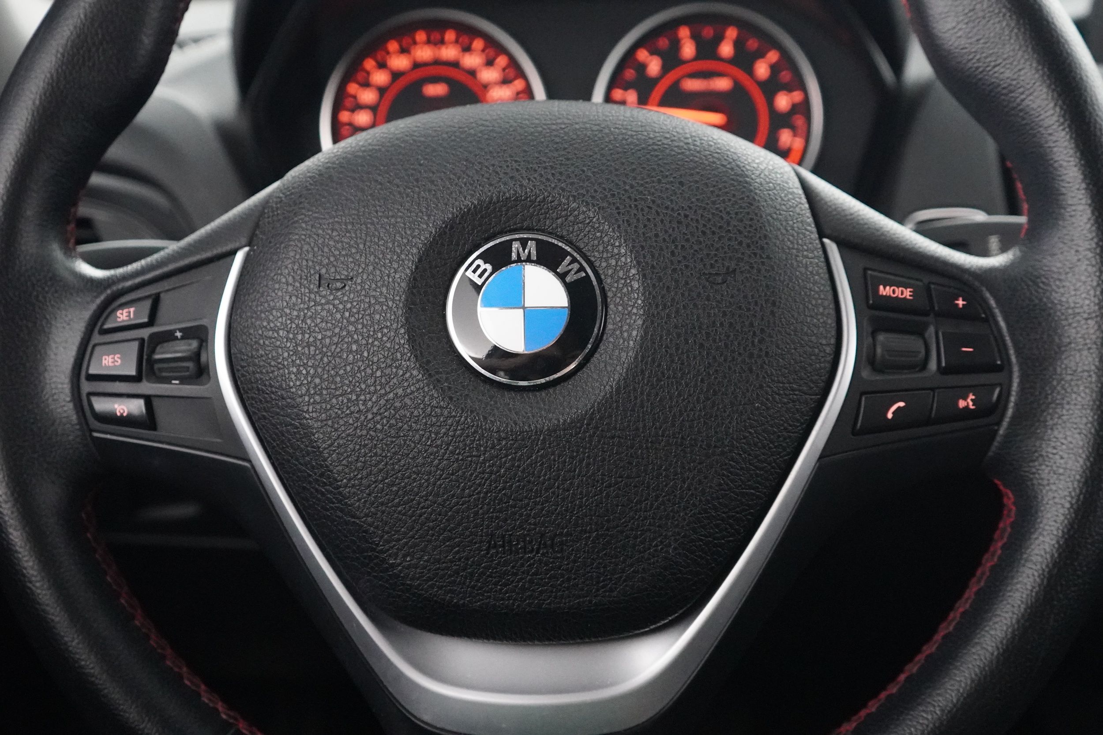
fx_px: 1287
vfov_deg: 31.9
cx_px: 552
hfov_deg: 46.4
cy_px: 368
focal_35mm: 42
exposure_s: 1/20
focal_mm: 28
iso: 6400
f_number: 3.5
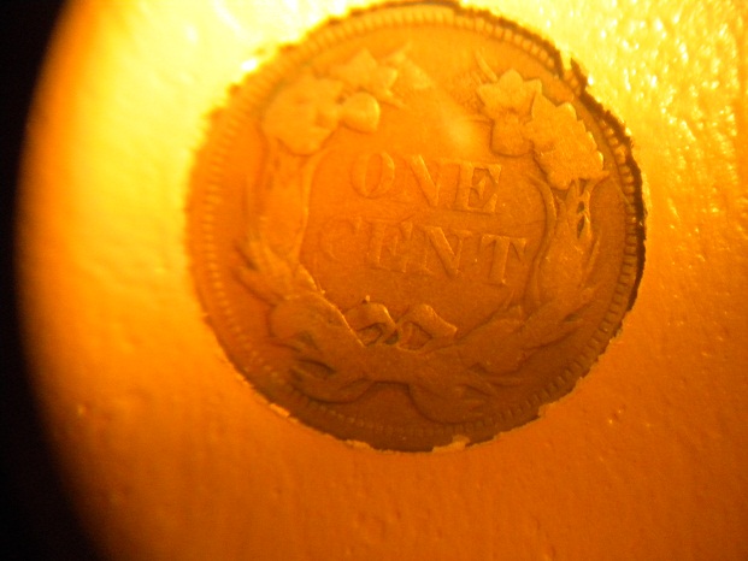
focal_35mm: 35
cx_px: 374
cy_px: 280
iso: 400
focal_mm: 6.3
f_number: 3.1
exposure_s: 1/22.8
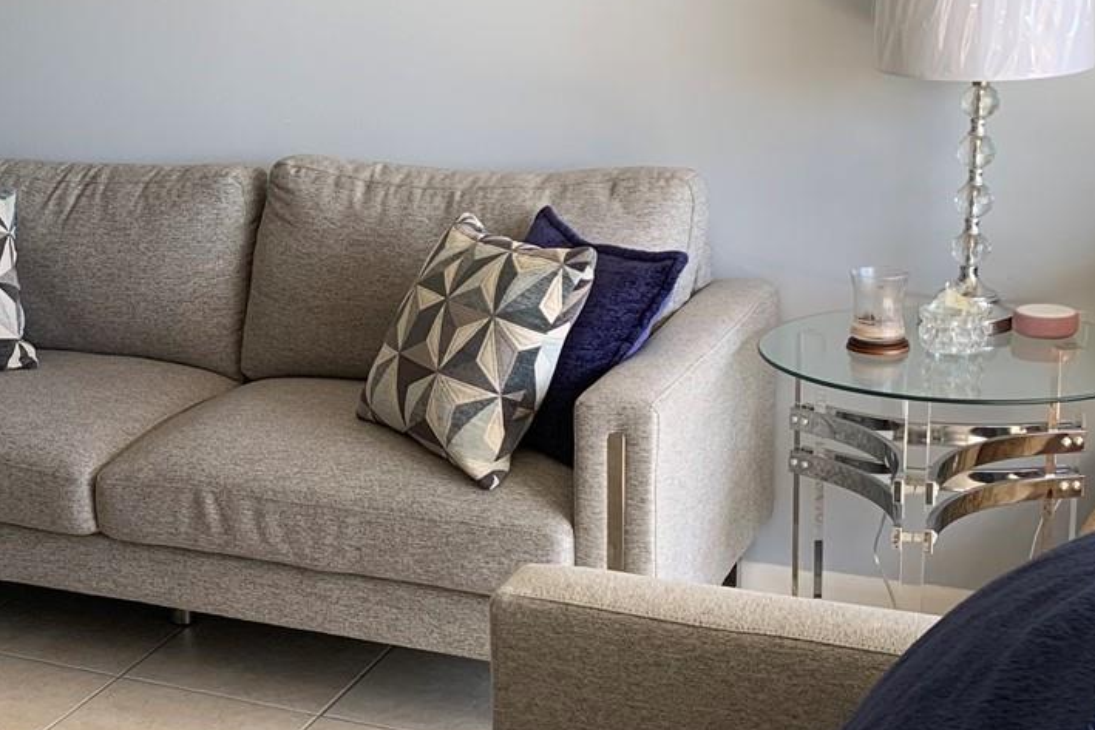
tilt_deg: -12.5
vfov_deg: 22.3
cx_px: 93
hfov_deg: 31.2
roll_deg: +2.8
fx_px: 1856
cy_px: 340
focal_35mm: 61
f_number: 1.8
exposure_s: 1/121
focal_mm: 4.25
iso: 80
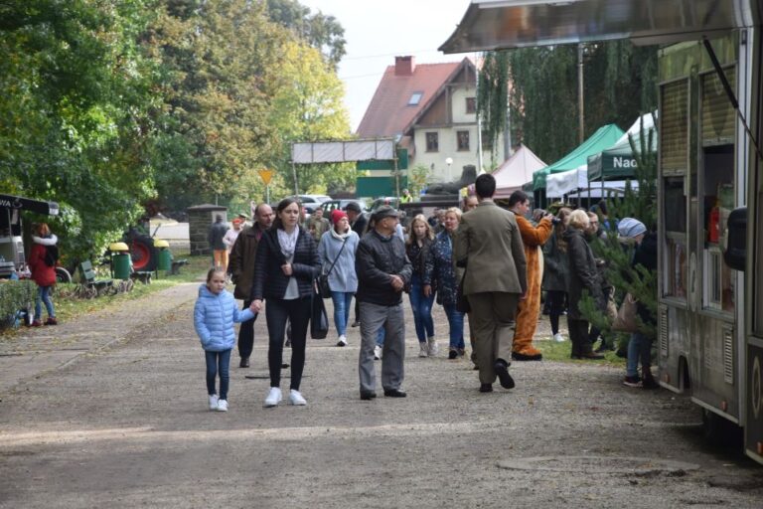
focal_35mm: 158
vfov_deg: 8.7
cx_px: 382
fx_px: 3338
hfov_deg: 13.0
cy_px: 254
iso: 400
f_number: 8
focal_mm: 105
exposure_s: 1/250
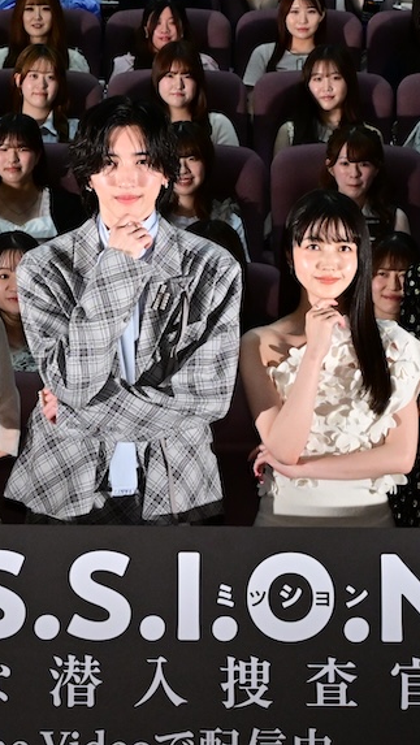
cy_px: 313
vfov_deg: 18.8
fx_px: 2253
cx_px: 120
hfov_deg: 10.6
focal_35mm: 114
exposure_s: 1/200
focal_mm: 35
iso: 1600
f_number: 6.3
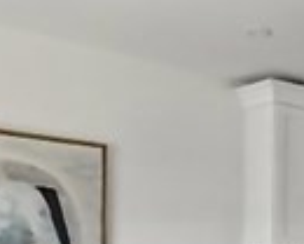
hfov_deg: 20.8
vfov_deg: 17.8
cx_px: 414
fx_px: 738
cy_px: 298
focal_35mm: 82
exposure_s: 1/4
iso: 320
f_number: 7.1
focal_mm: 19
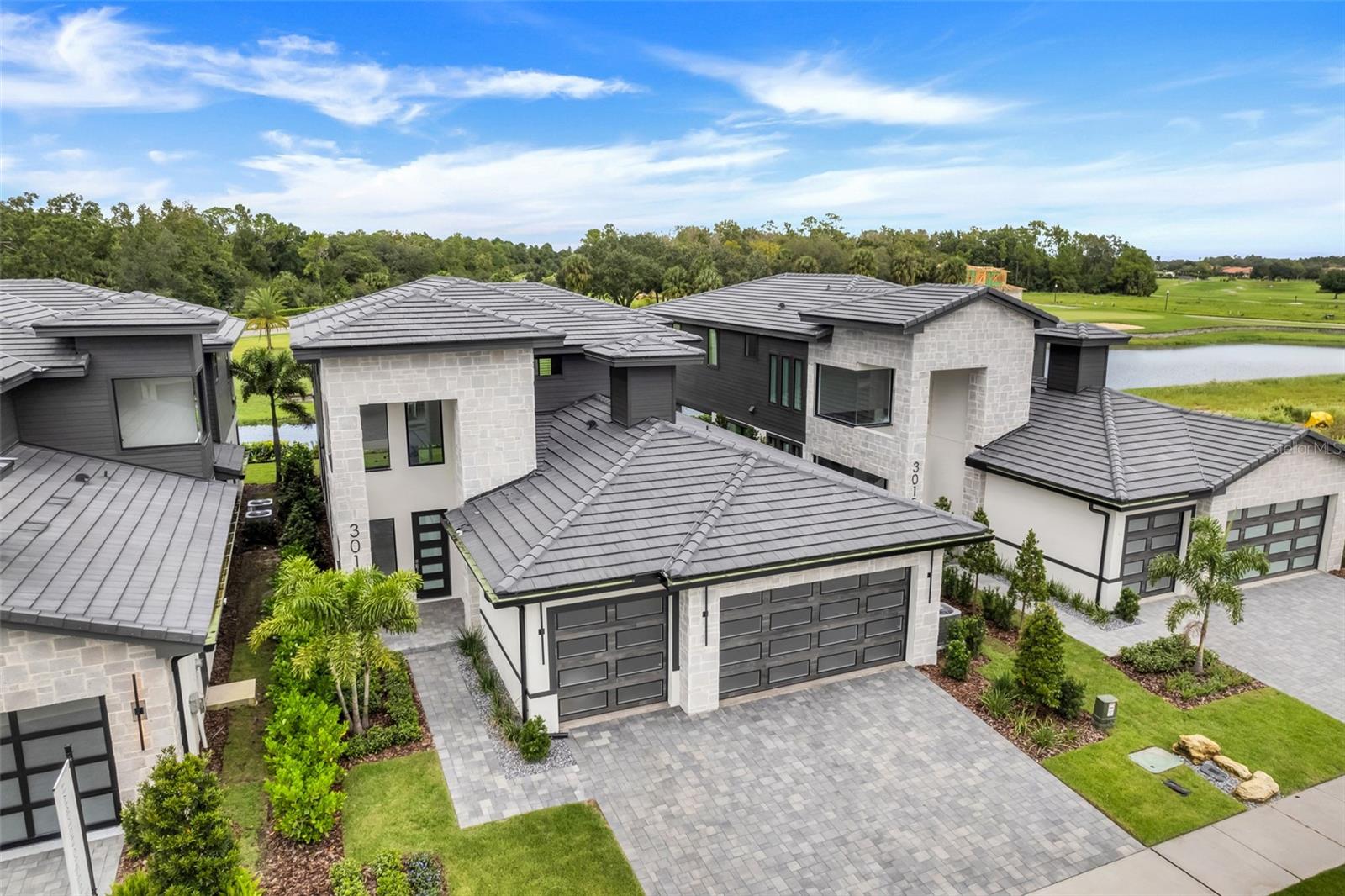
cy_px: 448
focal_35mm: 22
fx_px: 822
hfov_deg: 78.6
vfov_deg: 57.2
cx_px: 672
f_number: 2.8
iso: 100
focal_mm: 8.38
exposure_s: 1/80
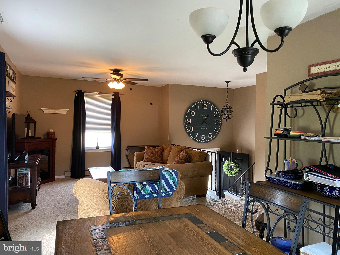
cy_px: 128
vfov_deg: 53.1
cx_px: 170
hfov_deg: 67.3
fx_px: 255
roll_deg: -1.0
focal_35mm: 26
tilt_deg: +0.0
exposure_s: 1/60
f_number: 1.8
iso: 320
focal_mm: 4.25
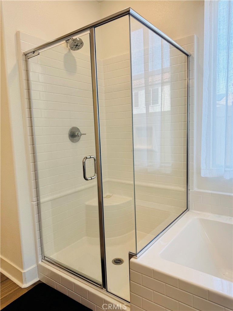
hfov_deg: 56.8
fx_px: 215
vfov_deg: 71.6
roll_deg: +2.3
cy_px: 156
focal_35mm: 24
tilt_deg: -6.8
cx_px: 116
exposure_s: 1/315
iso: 80
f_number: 1.78
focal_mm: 6.76
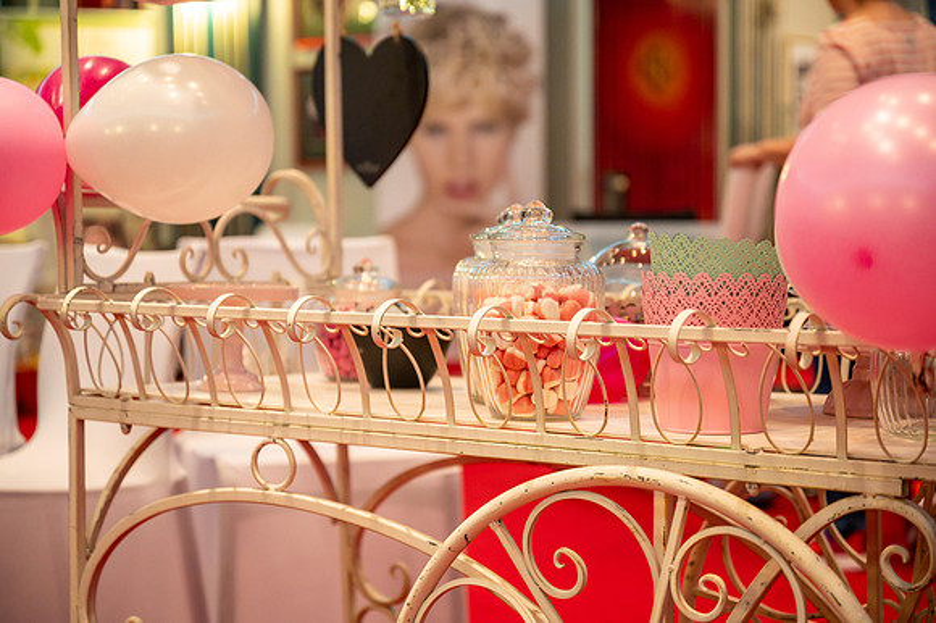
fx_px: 1819
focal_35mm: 70
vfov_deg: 19.4
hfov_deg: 28.9
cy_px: 312
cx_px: 468
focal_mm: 70
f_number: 2.8
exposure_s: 1/160
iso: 2000
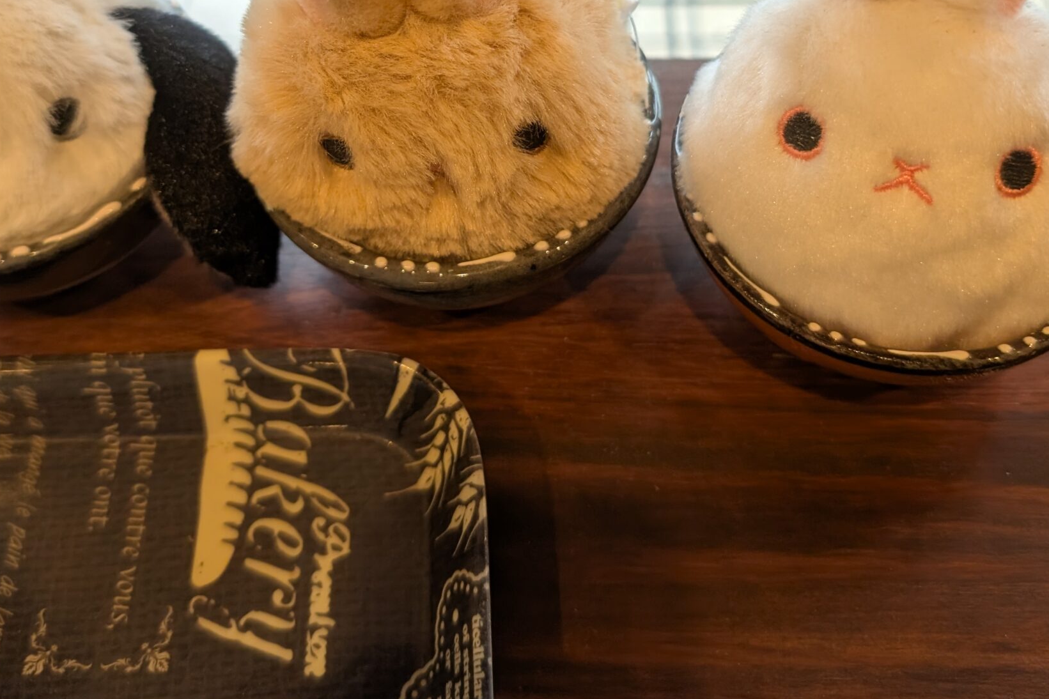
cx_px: 461
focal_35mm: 39
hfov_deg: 49.4
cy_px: 134
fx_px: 1136
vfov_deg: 33.2
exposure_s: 1/254
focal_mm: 6.9
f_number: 1.68
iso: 530
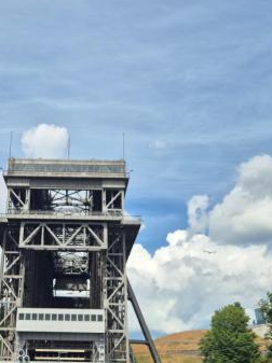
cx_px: 72
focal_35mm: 41
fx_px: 430
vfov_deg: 45.8
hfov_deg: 34.4
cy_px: 187
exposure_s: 1/2028
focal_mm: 5.4
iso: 25
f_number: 1.8
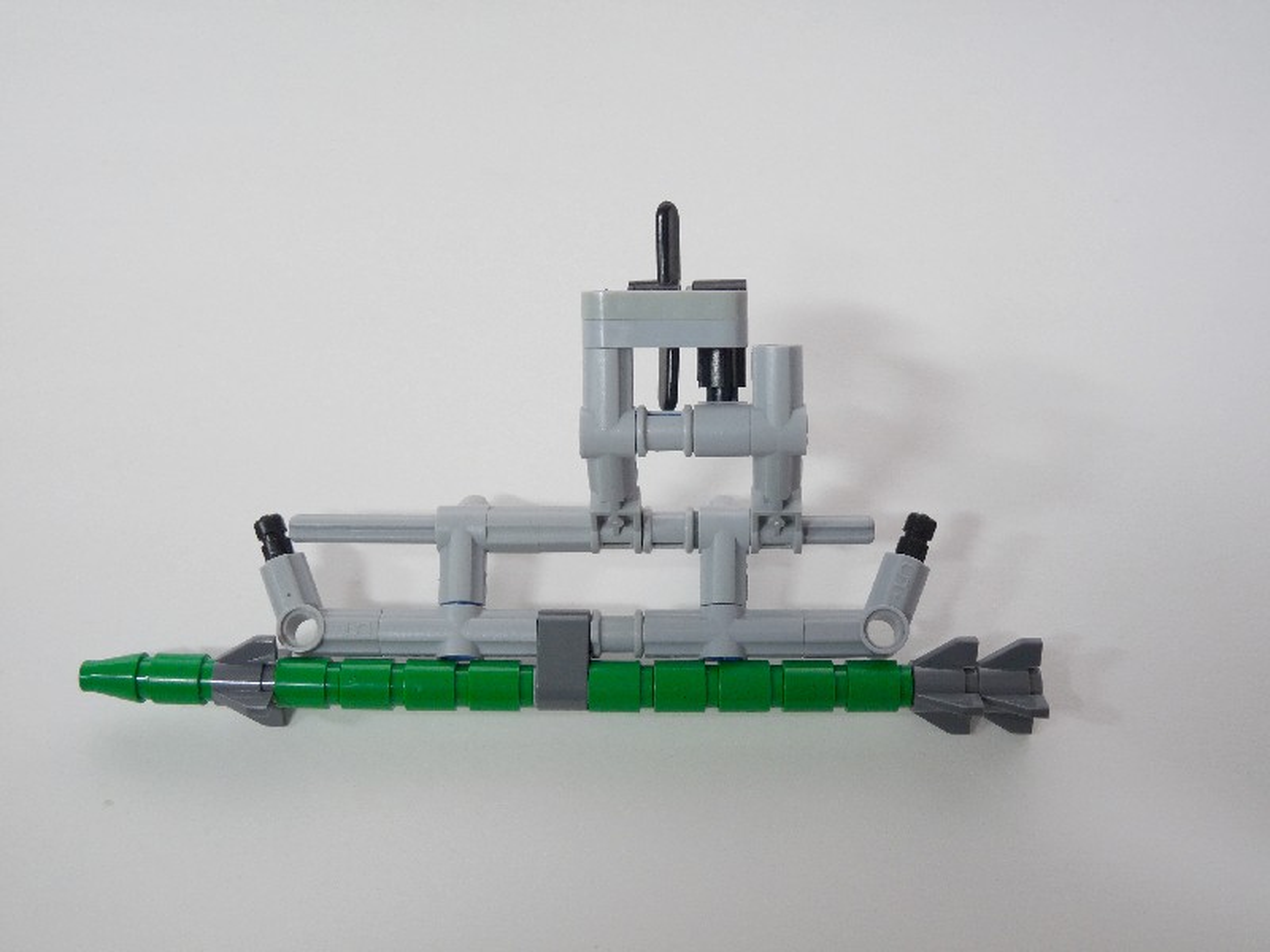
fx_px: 1394
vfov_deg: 37.7
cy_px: 476
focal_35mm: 38
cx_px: 635
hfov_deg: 49.0
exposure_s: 1/13
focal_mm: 6.8
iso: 100
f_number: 3
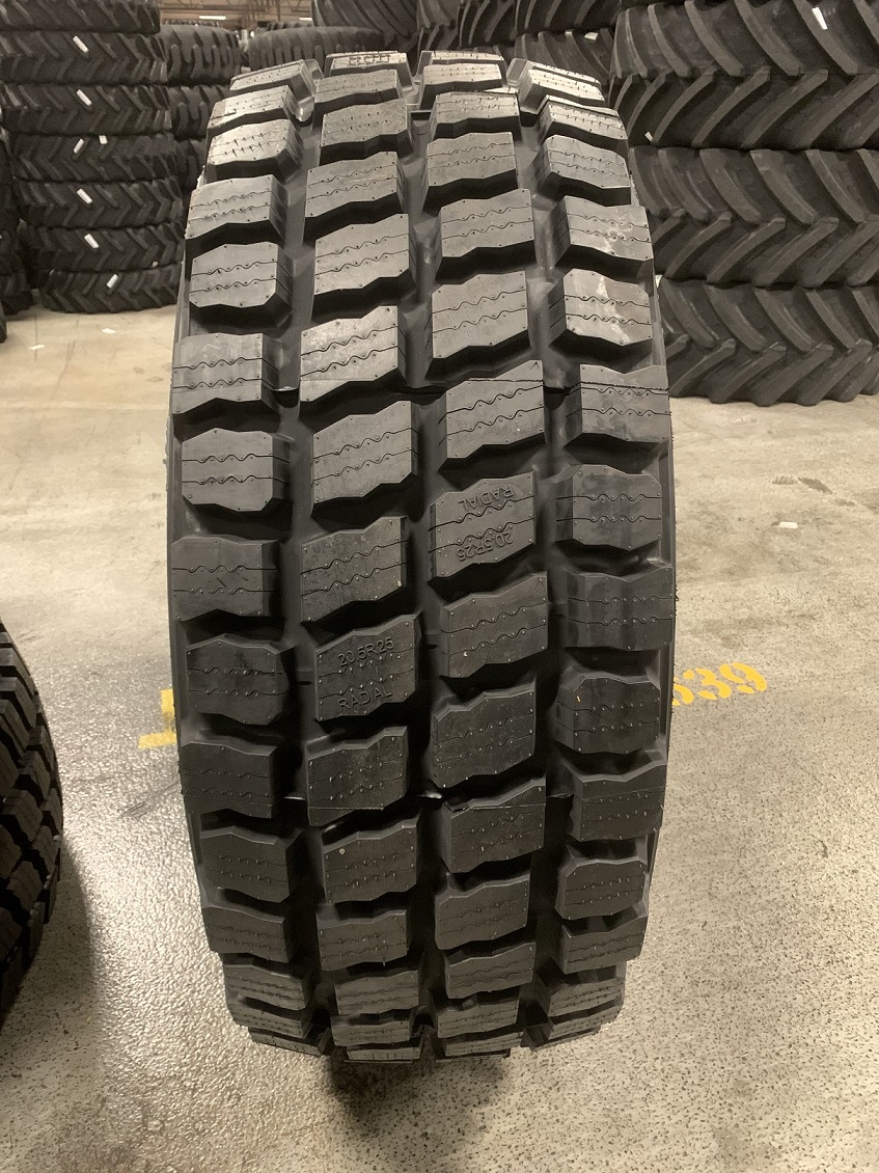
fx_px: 881
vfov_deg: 67.3
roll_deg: -0.4
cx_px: 440
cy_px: 586
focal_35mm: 26
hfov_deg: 53.0
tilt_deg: -27.4
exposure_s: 1/17
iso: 1000
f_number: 1.8
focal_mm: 4.25
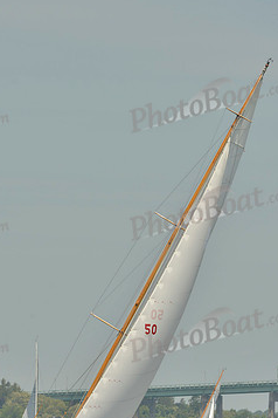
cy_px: 288
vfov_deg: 4.2
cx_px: 70
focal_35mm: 487
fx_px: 5641
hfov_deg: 2.8
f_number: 9
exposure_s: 1/1000
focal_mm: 300
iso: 280
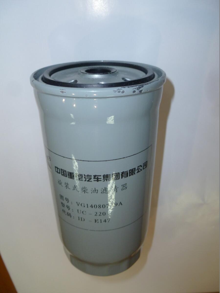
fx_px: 237
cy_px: 146
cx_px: 110
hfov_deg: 49.7
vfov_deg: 63.4
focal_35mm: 28
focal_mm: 5
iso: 160
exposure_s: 1/30
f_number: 3.3
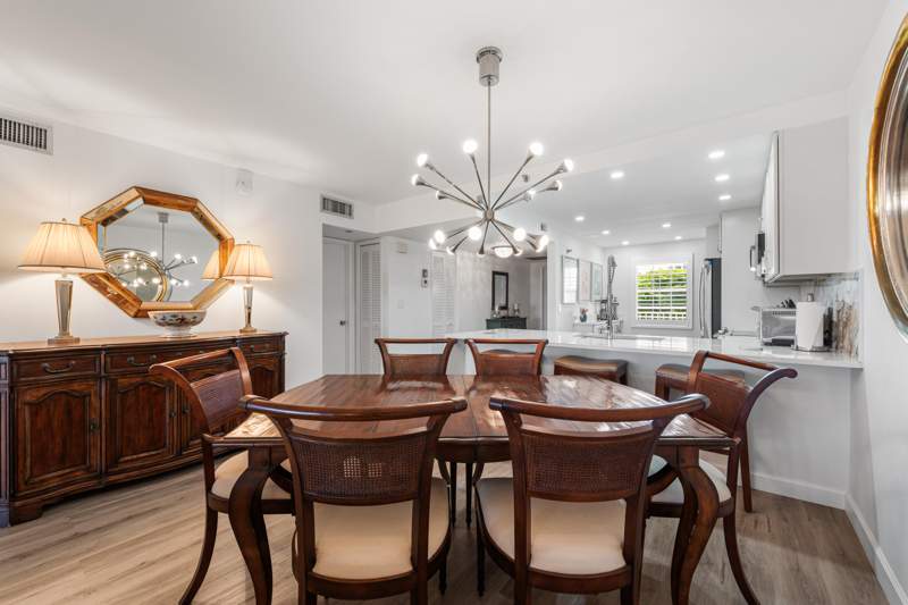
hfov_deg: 100.4
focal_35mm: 15
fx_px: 378
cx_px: 454
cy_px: 302
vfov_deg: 77.3
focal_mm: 15
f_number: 9
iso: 100
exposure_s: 1/1.67
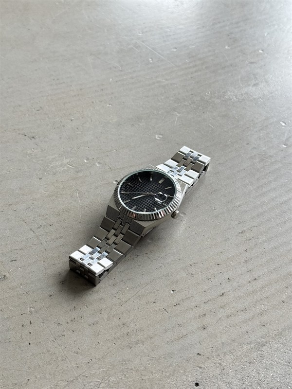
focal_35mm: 48
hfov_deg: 30.3
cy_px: 194
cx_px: 146
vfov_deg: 39.7
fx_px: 540
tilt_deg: -47.3
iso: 80
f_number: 1.78
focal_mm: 6.76
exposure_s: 1/349
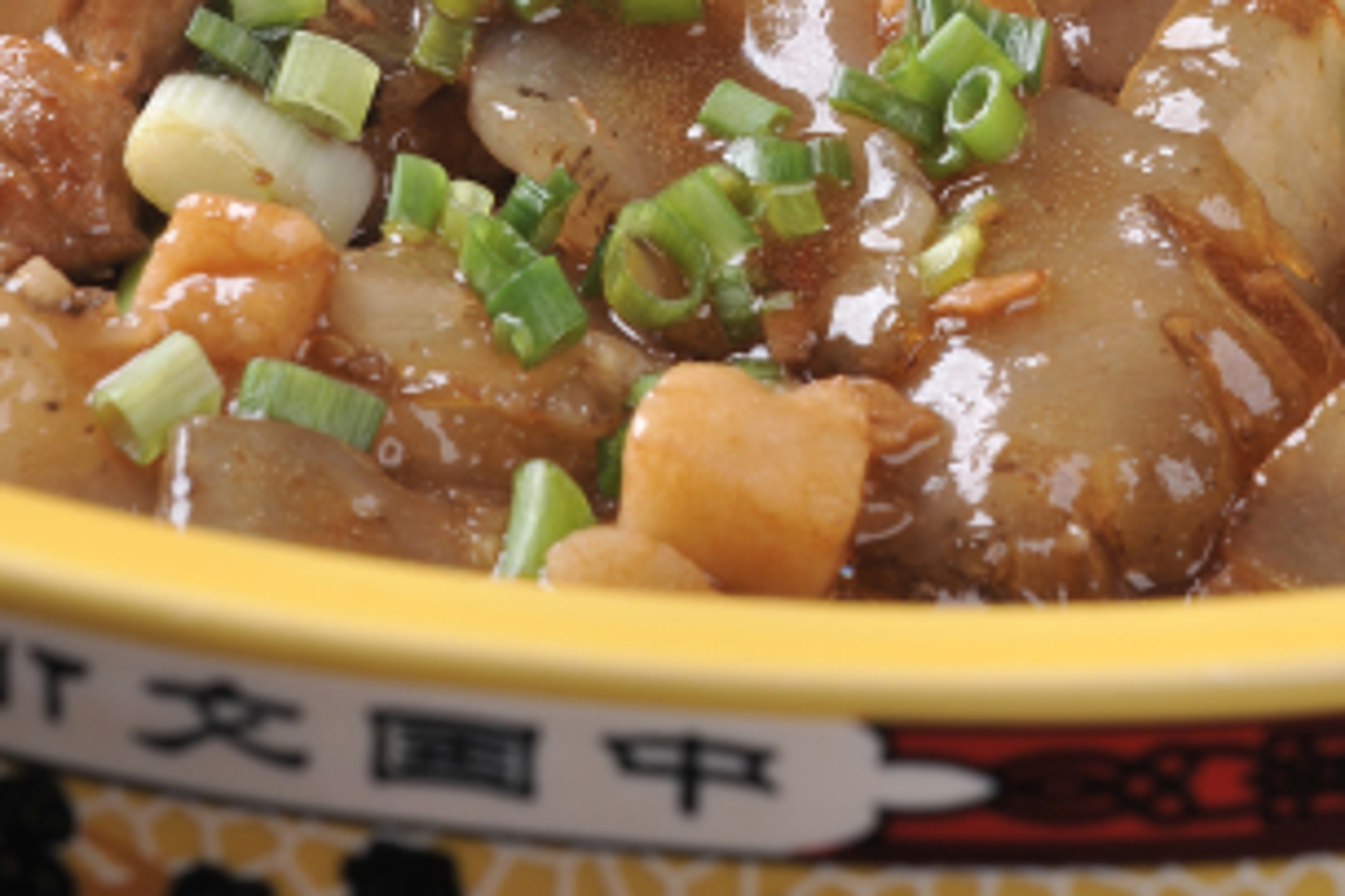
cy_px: 33
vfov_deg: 8.1
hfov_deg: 12.2
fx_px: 6273
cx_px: 794
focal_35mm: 168
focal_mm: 50
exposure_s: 1/125
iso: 100
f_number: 13
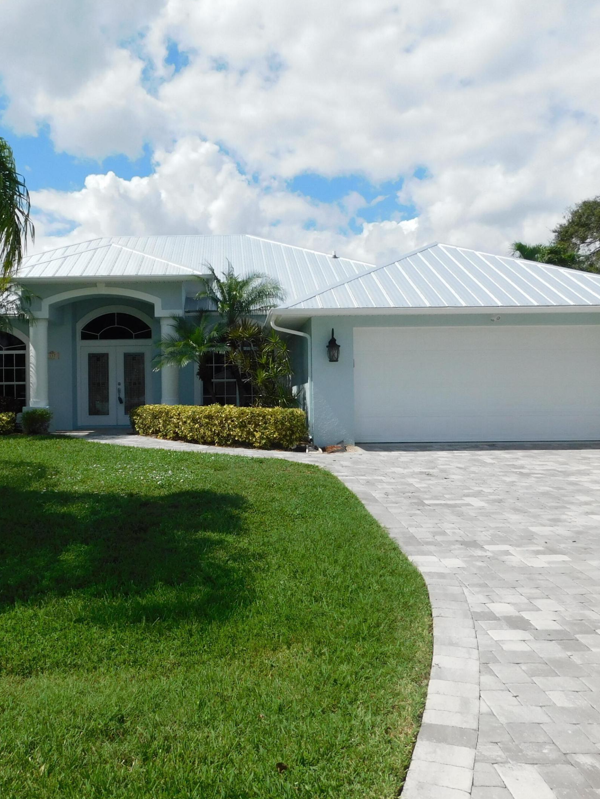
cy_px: 396
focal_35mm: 31
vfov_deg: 58.3
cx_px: 200
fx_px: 716
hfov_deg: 44.8
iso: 125
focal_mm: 4
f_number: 6
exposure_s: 1/640
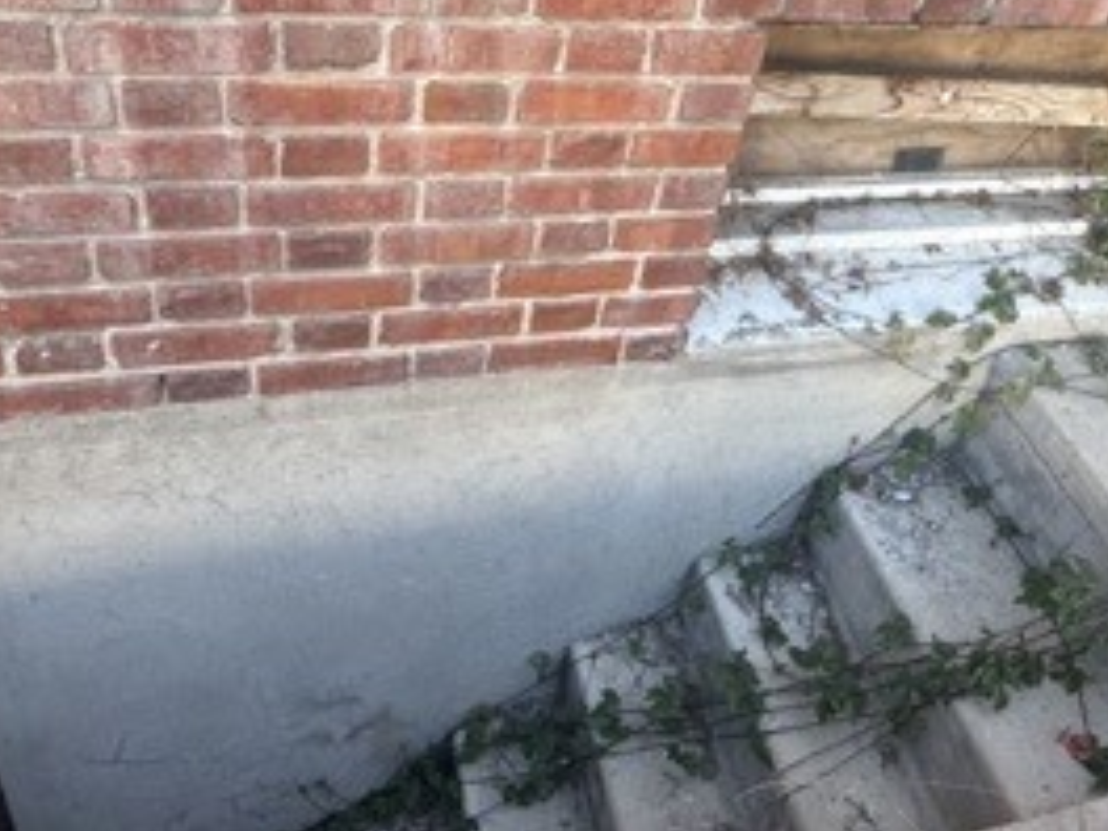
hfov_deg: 53.6
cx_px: 659
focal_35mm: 34
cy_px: 235
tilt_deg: -33.2
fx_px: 1088
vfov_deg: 40.9
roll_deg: -12.4
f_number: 2.2
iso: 40
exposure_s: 1/104
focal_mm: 2.22
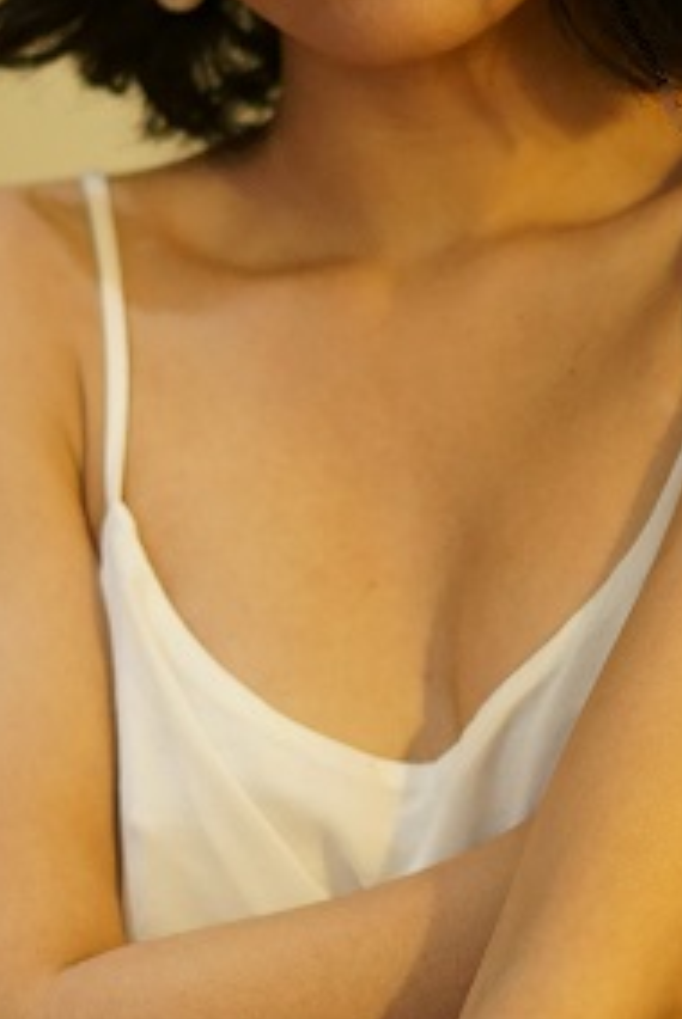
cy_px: 725
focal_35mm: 174
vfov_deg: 11.8
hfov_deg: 7.9
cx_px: 452
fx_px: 4932
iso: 1600
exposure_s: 1/100
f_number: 1.8
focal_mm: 55
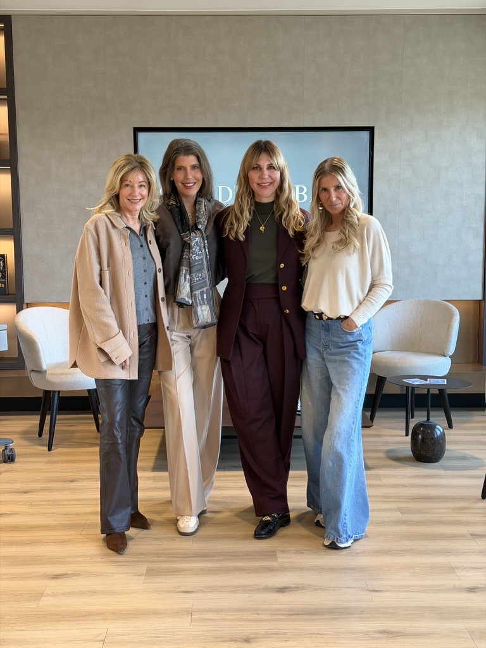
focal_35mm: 48
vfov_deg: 39.7
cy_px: 324
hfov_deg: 30.3
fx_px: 899
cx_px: 243
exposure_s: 1/50
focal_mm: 6.76
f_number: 1.78
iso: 64
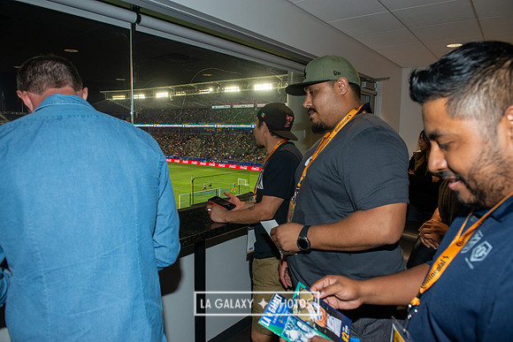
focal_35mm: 24
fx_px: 342
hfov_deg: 73.7
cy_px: 171
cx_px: 256
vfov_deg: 53.2
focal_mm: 24
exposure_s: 1/100
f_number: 6.3
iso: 640
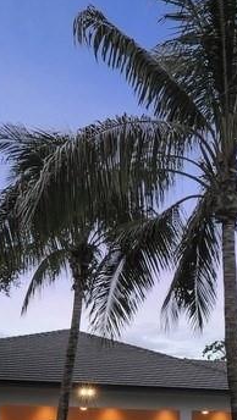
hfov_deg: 21.4
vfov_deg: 39.6
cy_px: 264
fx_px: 580
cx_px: 286
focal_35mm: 52
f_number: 8
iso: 200
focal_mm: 19
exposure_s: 1/6
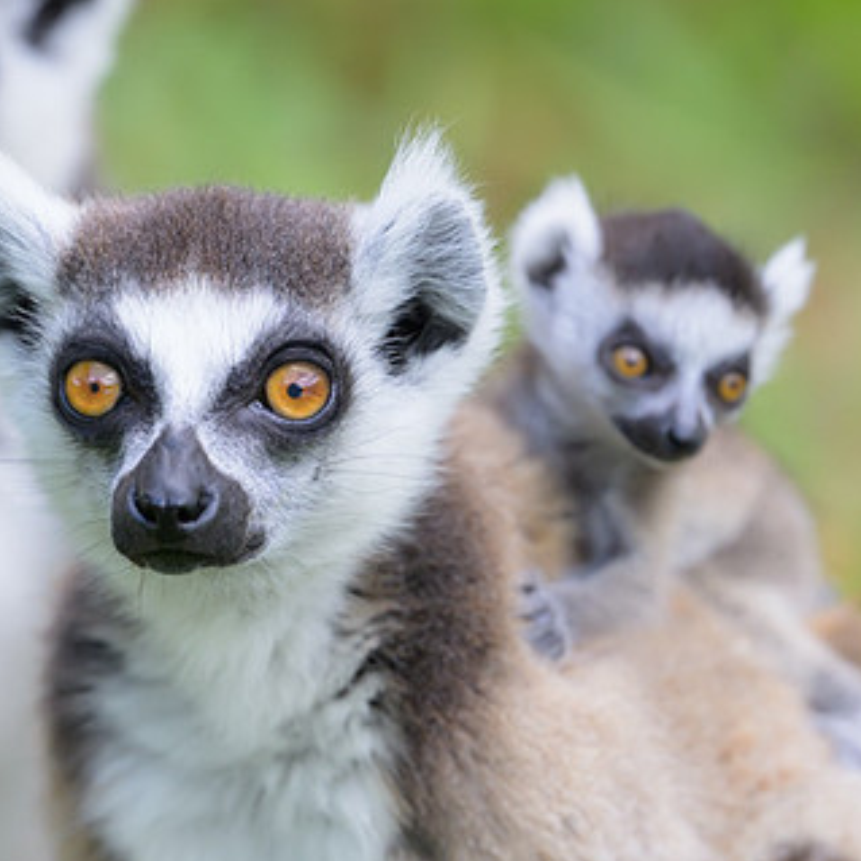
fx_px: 21527
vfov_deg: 2.3
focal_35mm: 765
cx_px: 263
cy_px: 529
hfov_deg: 2.3
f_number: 4
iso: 1000
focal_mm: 400
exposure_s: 1/1250
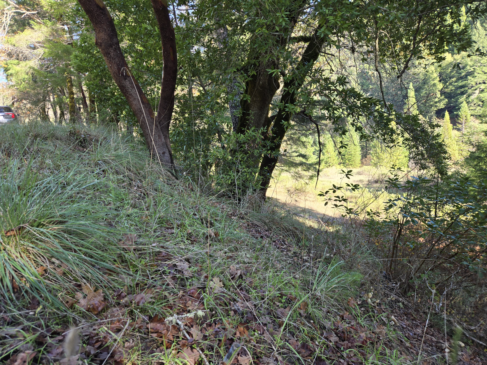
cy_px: 182
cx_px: 244
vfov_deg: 58.9
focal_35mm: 23
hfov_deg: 73.9
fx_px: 324
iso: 32
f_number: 1.8
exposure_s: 1/180
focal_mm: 5.4
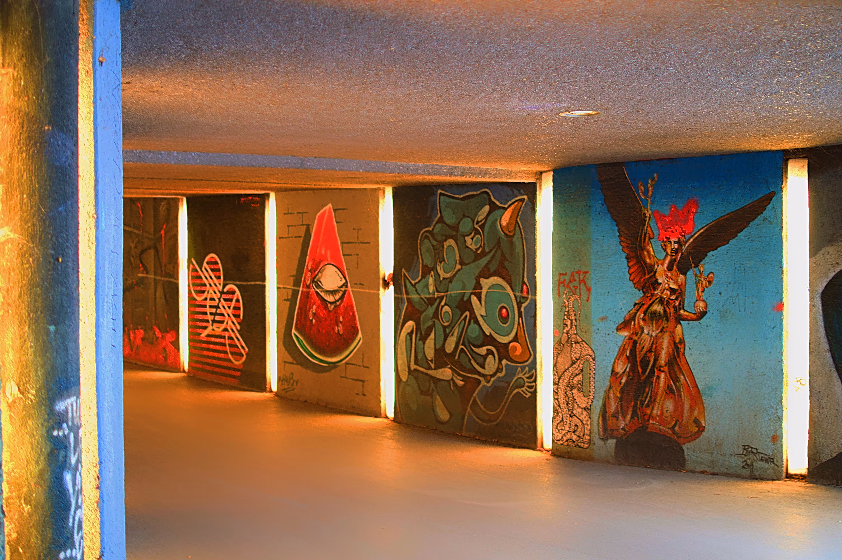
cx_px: 421
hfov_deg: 37.9
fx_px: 1227
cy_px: 280
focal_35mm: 52
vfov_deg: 25.7
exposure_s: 1/40
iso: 800
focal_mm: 35
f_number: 1.8
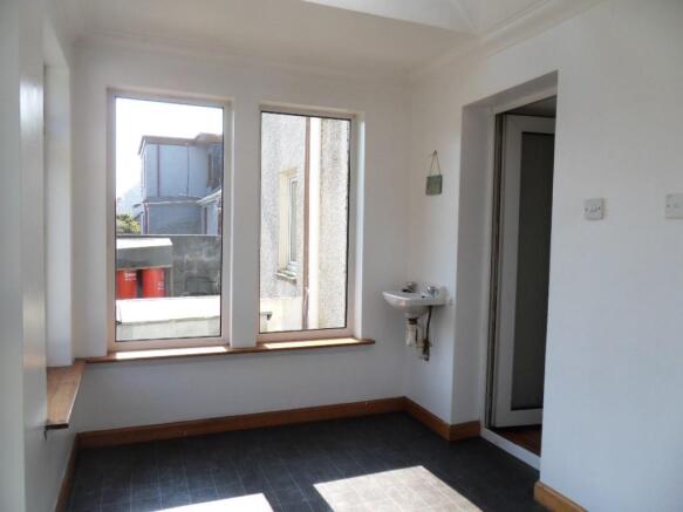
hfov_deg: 71.6
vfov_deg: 56.8
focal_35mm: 24
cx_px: 342
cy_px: 256
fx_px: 473
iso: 100
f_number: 3.3
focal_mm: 4.2
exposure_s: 1/250
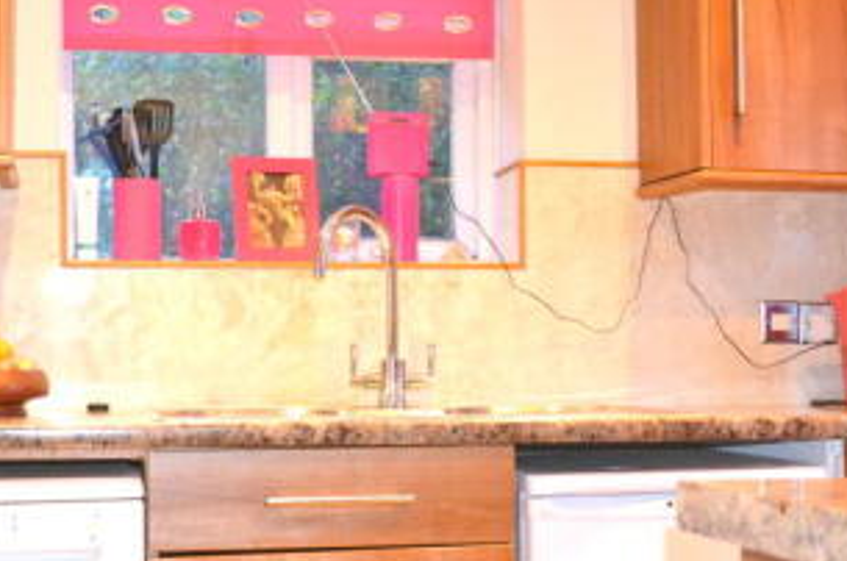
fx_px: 1362
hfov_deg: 34.4
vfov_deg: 23.3
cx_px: 330
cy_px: 325
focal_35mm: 58
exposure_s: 1/60
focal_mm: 18
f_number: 3.5
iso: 3200
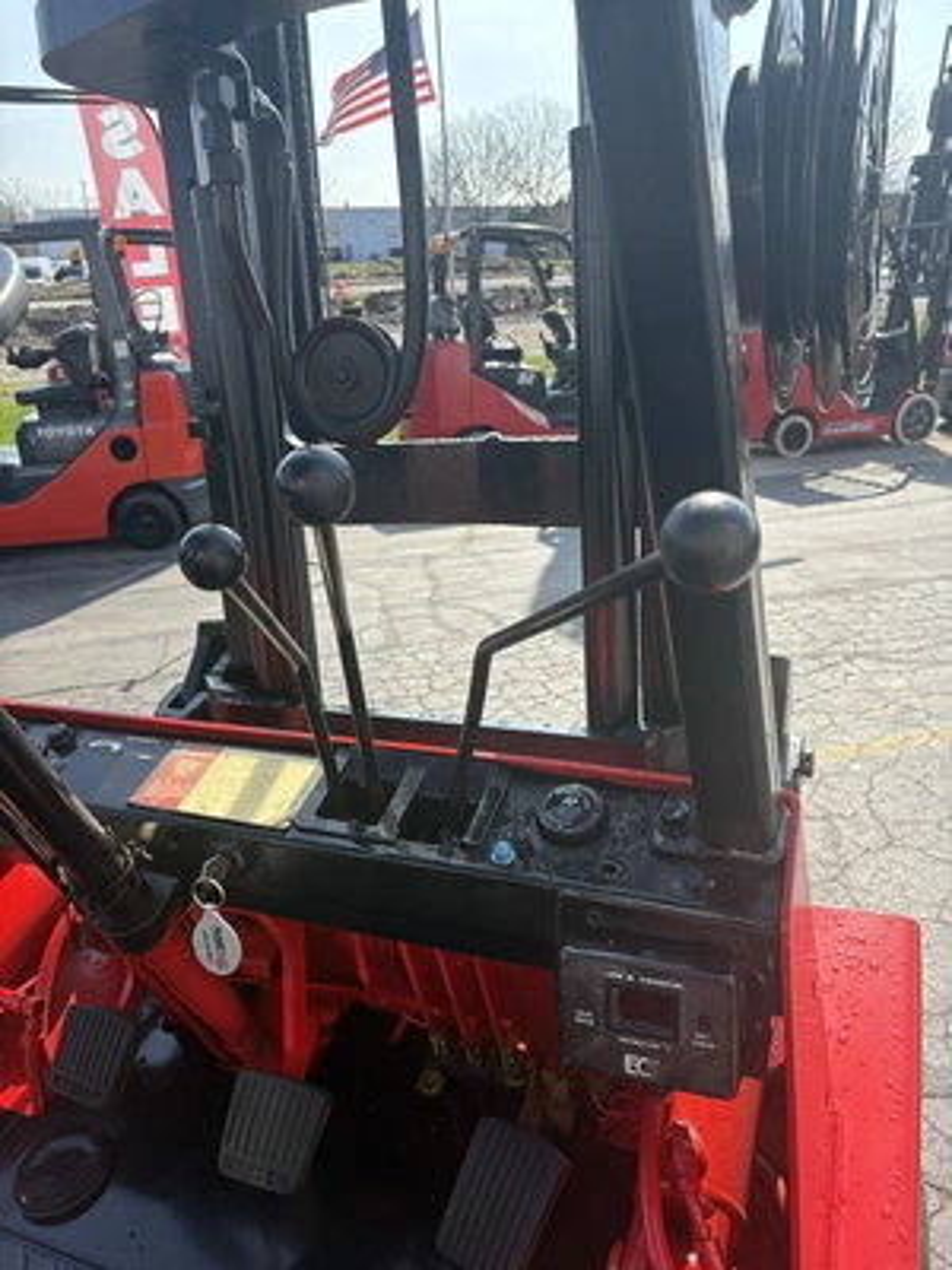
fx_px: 953
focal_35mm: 26
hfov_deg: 53.1
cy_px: 635
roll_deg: +1.5
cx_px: 476
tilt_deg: -18.8
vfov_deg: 67.3
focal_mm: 5.96
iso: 50
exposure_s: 1/1263
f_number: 1.6
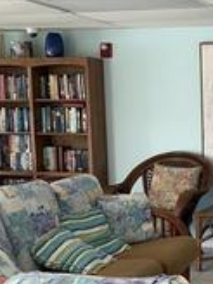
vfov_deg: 25.5
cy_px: 190
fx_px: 624
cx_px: 279
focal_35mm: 76
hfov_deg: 18.1
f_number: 1.5
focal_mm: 5.7
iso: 125
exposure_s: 1/90
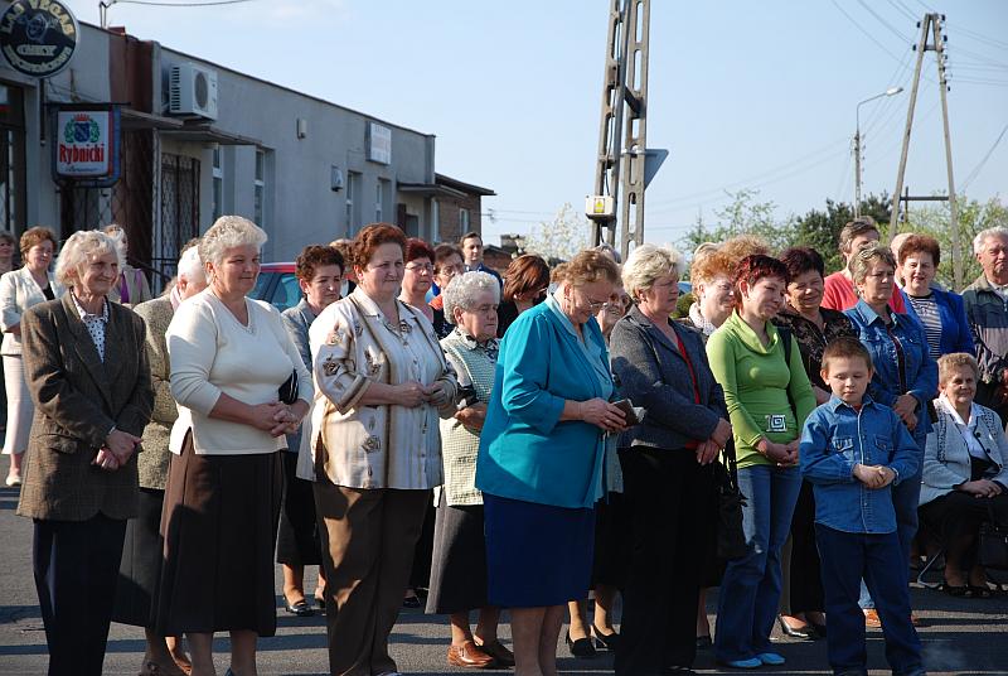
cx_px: 504
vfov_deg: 14.8
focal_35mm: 93
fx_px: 2608
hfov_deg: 21.9
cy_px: 338
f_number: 5.6
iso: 100
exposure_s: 1/200
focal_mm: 62
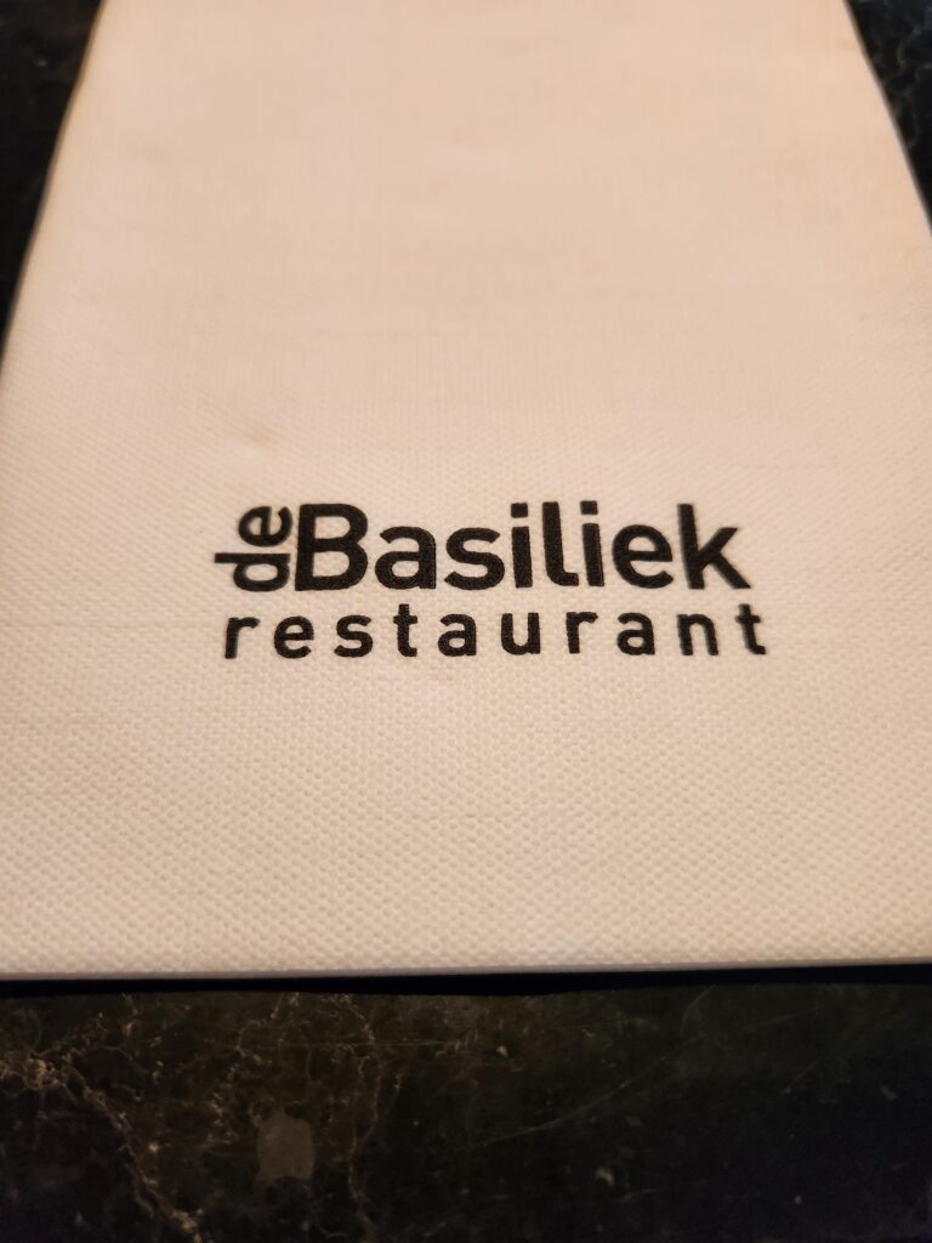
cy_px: 622
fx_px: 826
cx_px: 466
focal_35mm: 23
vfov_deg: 73.9
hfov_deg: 58.9
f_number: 1.8
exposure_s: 1/100
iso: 250
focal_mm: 5.4
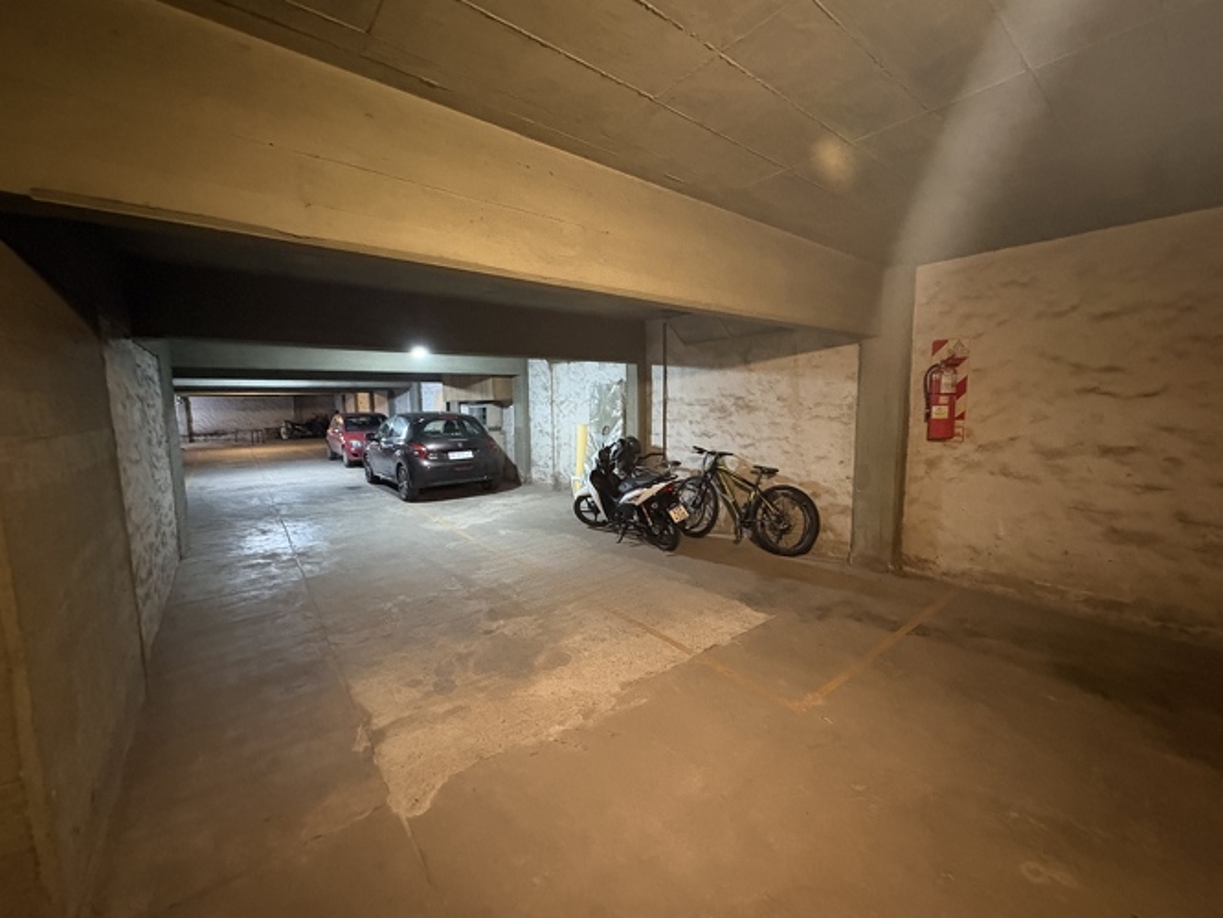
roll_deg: +1.2
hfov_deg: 102.0
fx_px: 495
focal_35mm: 14
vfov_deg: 85.7
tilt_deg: -7.1
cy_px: 459
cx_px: 612
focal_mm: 2.22
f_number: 2.2
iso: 1000
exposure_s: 1/25
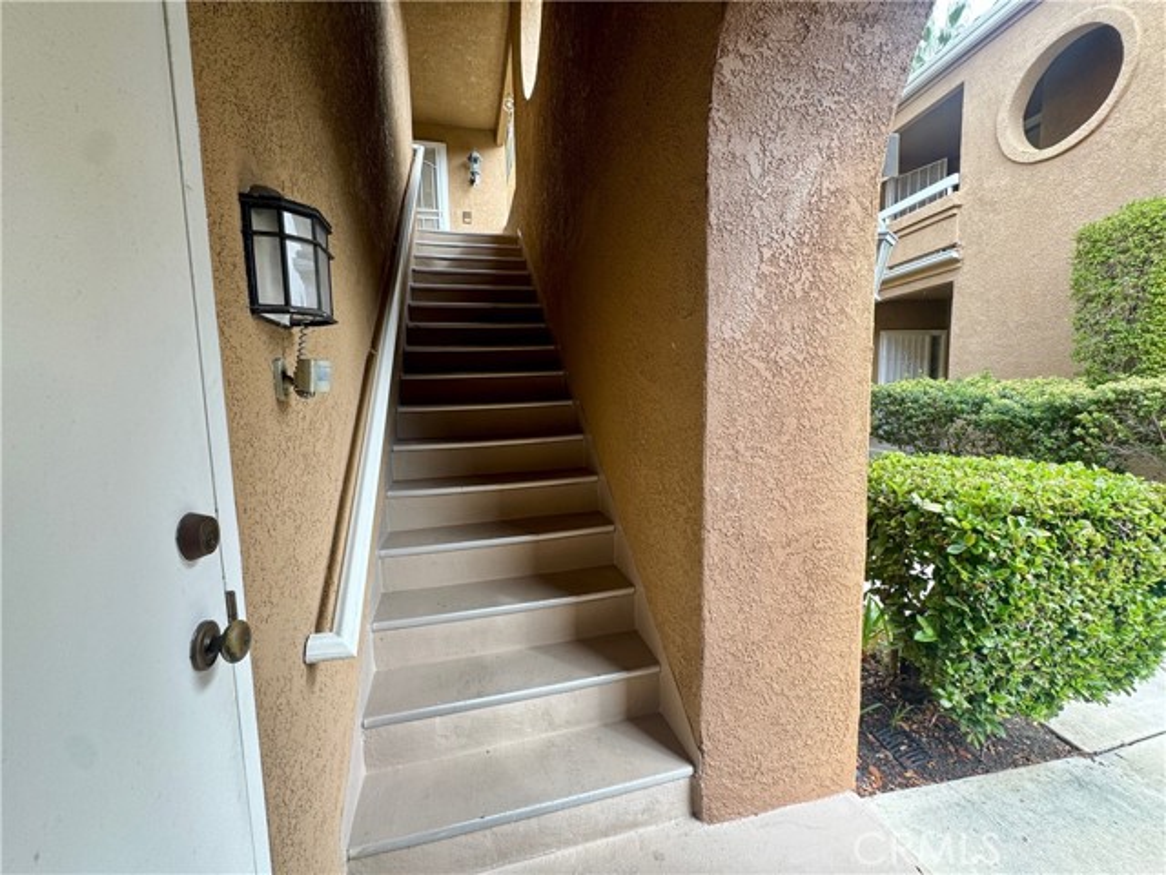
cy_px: 438
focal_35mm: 14
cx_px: 583
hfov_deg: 102.1
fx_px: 472
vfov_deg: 85.7
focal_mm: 2.22
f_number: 2.2
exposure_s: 1/99
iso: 50
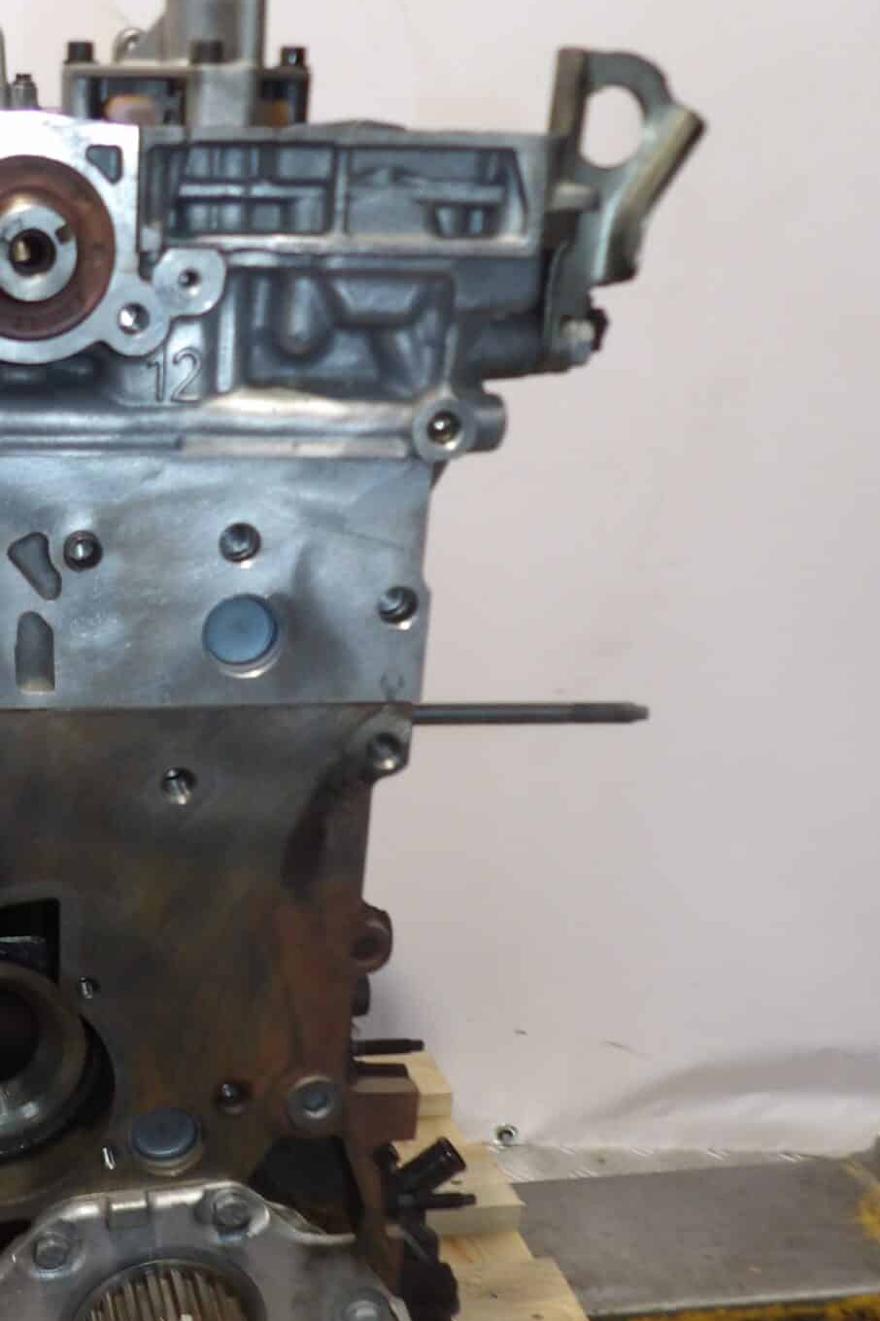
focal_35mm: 47
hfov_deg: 27.6
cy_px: 944
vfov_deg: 41.0
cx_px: 93
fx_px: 1724
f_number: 2.8
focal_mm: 4.3
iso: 160
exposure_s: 1/33
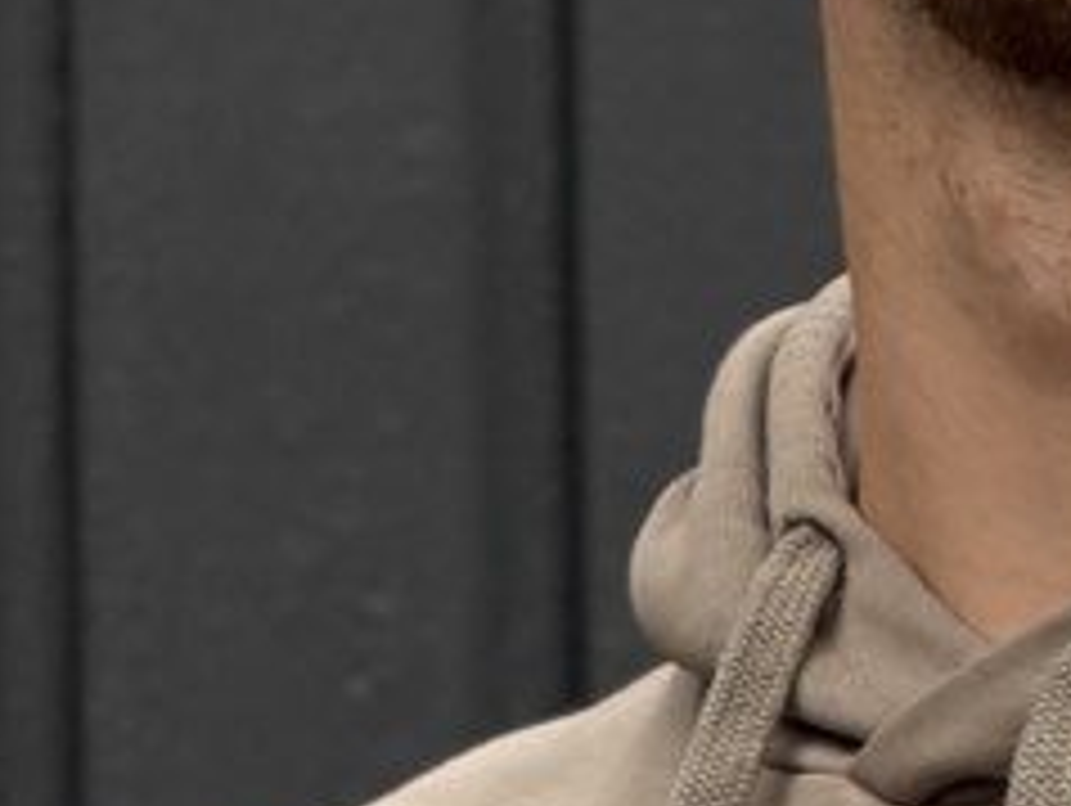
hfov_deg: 5.3
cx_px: 1314
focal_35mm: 369
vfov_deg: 4.0
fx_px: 11428
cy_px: -531
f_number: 2.8
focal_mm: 16.89
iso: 250
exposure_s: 1/121
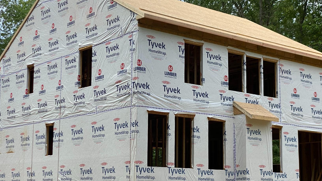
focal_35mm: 71
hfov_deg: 29.7
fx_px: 606
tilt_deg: +7.4
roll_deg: -1.1
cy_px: 110
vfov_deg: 17.0
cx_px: 158
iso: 20
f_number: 2
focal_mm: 6
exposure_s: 1/727
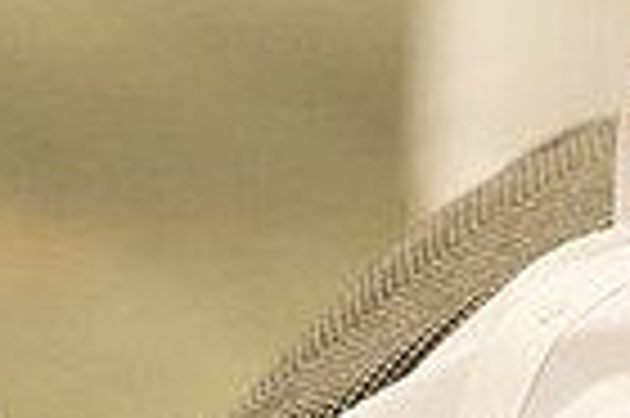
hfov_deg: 4.0
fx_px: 9037
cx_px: 778
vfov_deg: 2.7
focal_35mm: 517
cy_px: 94
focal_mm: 125
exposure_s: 1/125
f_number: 2.8
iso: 2500
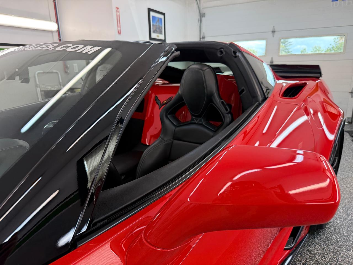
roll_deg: +2.4
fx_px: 245
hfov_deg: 71.6
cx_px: 176
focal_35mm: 24
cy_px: 132
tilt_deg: -14.6
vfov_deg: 56.8
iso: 125
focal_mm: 6.76
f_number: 1.78
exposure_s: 1/188
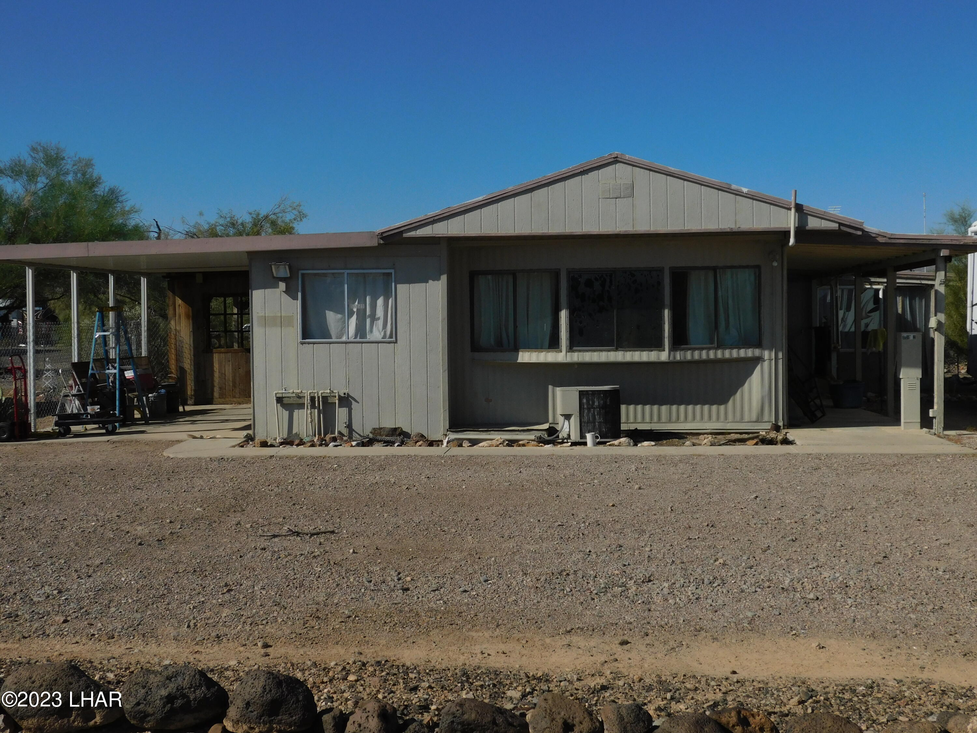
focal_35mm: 40
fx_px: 1129
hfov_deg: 46.8
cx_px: 488
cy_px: 366
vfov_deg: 36.0
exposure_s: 1/800
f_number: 7.2
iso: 125
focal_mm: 7.1
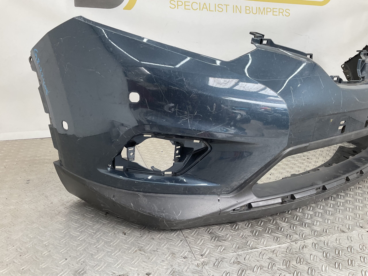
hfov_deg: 61.7
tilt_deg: -18.2
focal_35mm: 29
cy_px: 138
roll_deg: -7.0
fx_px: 308
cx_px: 184
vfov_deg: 48.2
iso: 25
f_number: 1.8
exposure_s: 1/100
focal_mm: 3
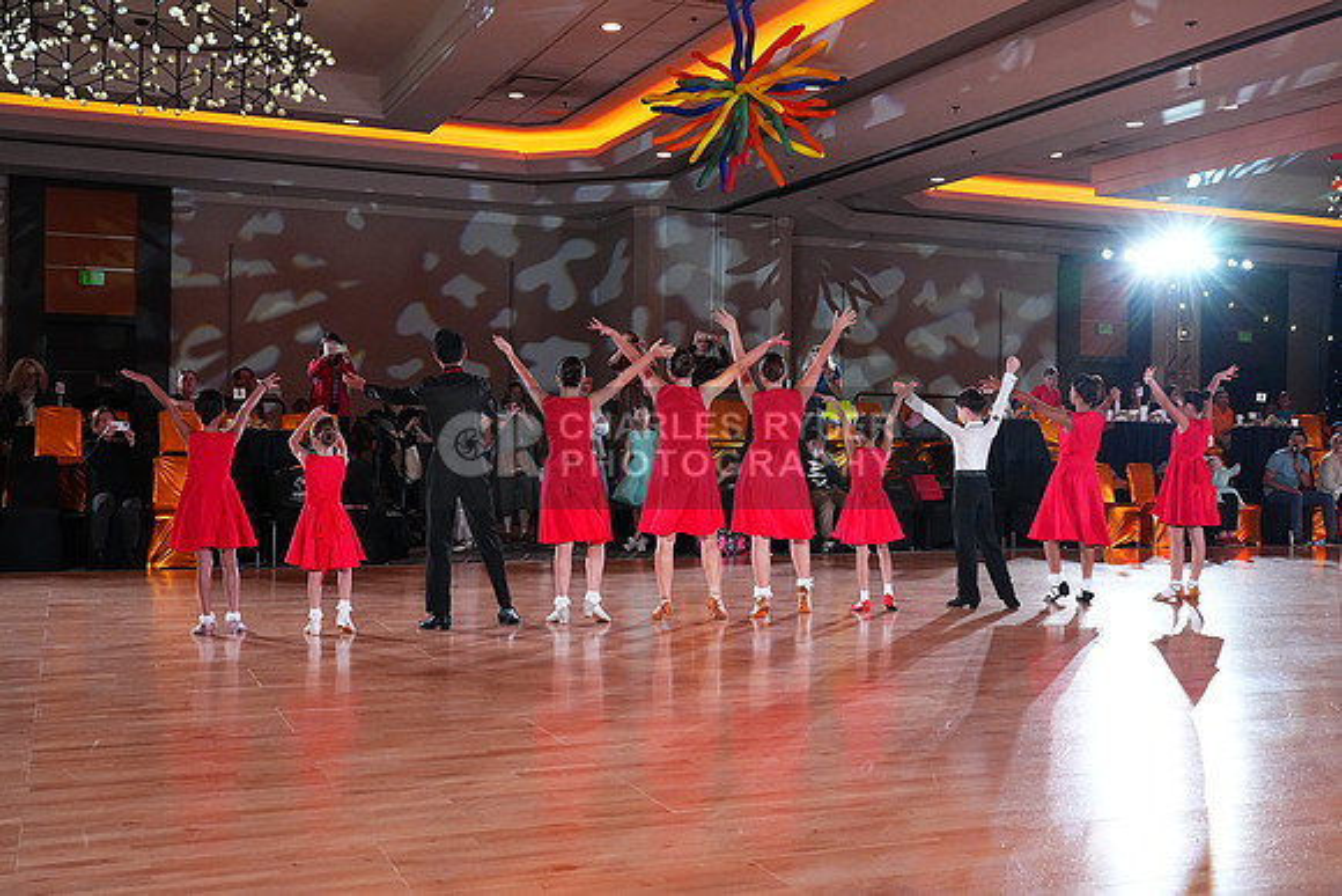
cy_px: 448
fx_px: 1342
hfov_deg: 53.1
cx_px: 671
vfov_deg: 36.9
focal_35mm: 36
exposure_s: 1/400
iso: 5000
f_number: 5.6
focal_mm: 36
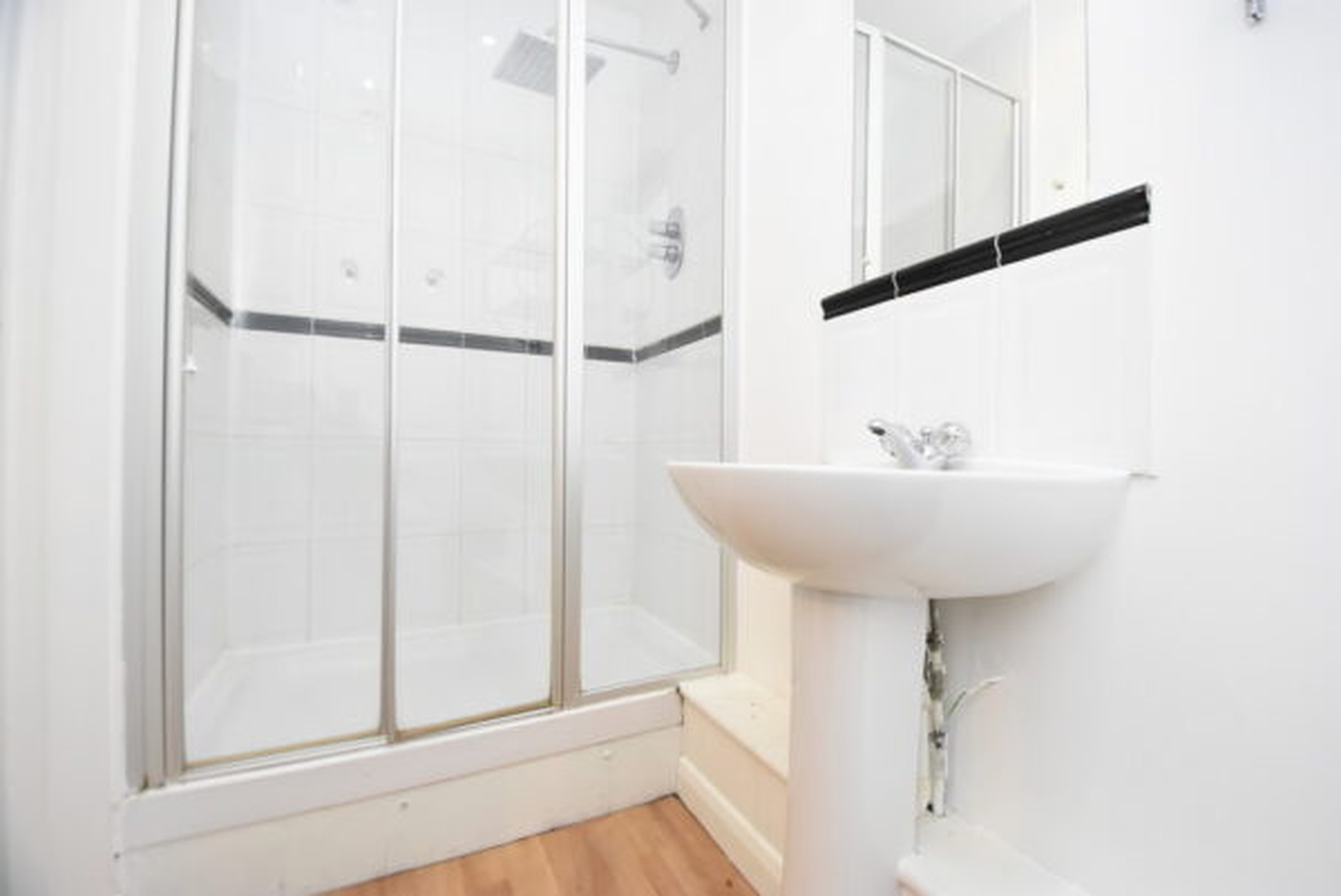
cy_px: 448
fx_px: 559
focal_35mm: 15
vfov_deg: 77.4
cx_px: 670
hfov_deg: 100.3
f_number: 4
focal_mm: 10
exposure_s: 1/60
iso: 1600
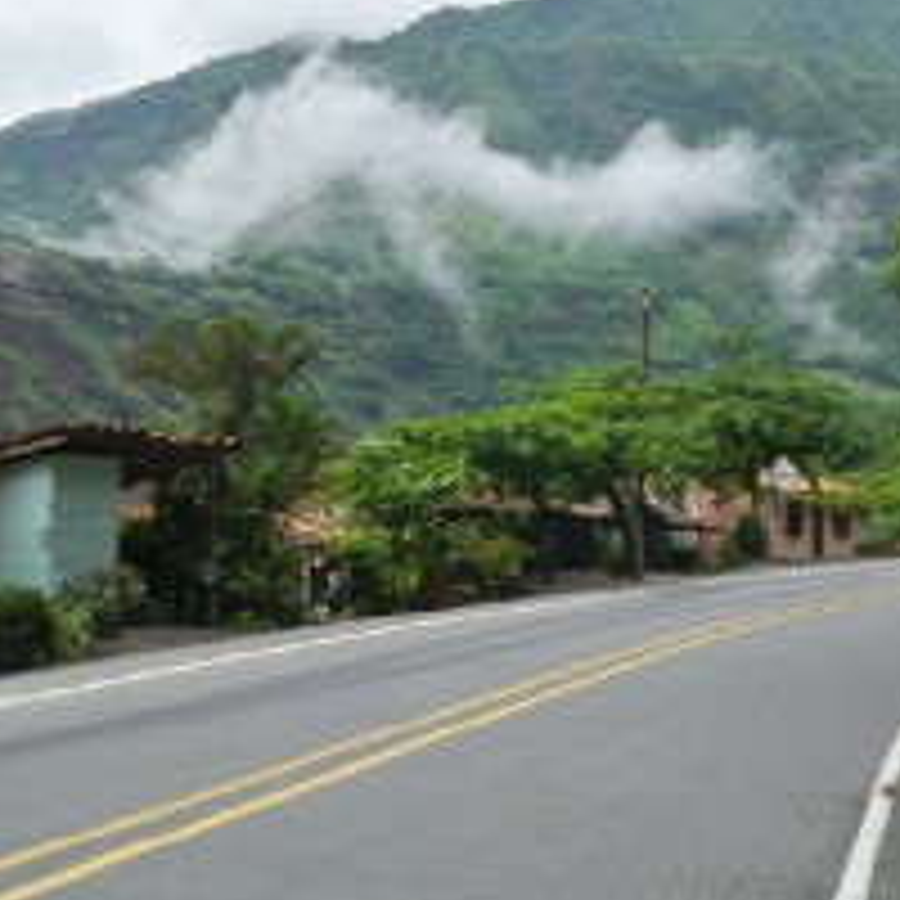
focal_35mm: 62
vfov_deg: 27.7
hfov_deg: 27.7
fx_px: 1824
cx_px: 536
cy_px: 387
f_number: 3.1
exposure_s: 1/250
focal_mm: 6.3
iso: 80
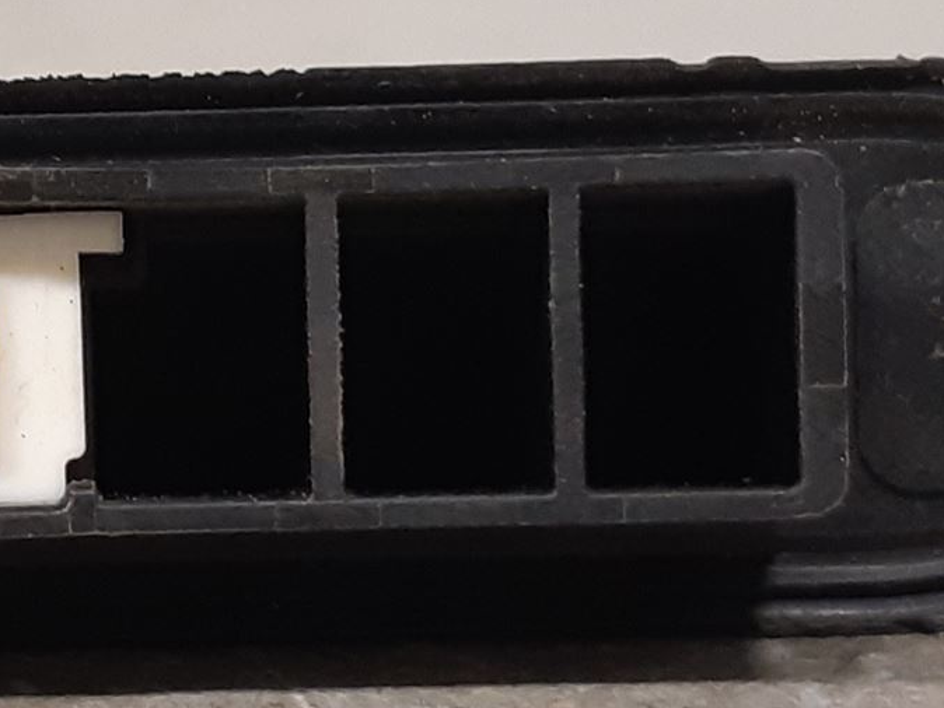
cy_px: 529
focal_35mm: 79
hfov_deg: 23.4
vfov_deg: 18.6
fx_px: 2155
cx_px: -57
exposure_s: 1/40
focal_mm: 3.93
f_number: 1.7
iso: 200
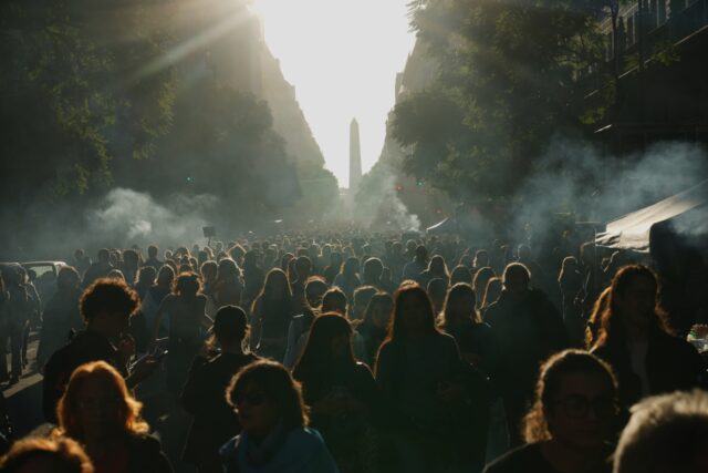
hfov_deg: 28.8
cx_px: 354
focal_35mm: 70
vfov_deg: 19.5
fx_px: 1377
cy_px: 236
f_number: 8
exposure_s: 1/320
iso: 80
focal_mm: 70
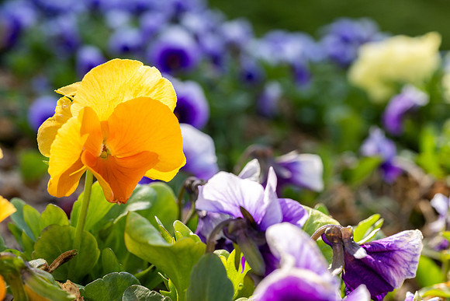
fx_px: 750
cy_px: 150
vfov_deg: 22.6
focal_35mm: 60
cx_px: 225
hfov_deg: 33.4
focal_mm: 60
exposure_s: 1/125
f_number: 11
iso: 500
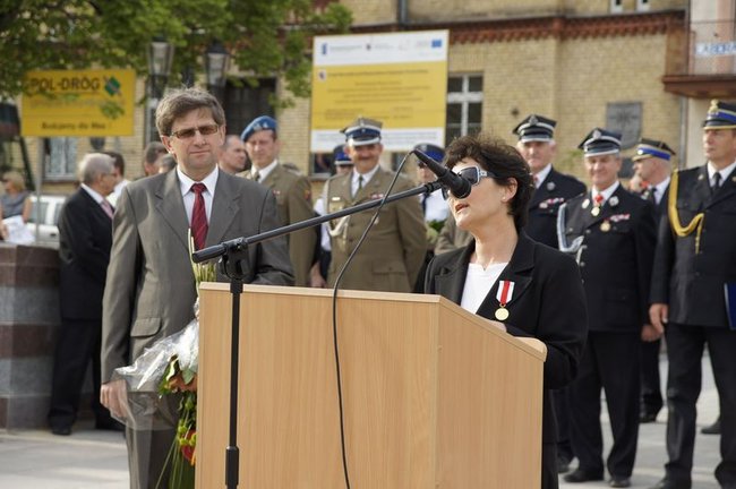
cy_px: 244
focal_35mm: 105
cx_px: 368
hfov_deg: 19.5
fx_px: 2144
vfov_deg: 13.0
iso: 100
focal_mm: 70
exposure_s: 1/200
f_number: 5
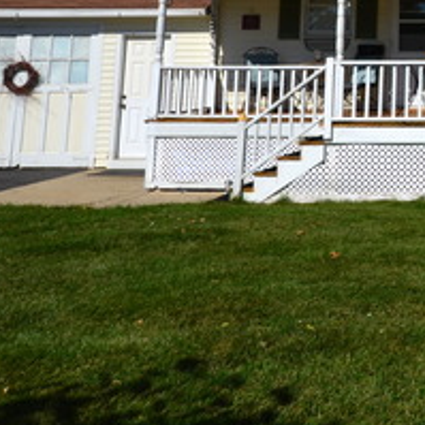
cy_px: 7
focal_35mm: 41
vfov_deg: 37.0
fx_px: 570
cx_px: 485
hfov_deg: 34.4
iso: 280
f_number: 11
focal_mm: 10
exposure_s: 1/500
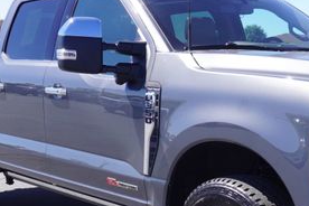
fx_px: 628
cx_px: 214
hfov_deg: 27.4
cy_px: 175
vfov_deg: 18.4
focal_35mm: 73
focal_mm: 21
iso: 100
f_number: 8
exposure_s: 1/125
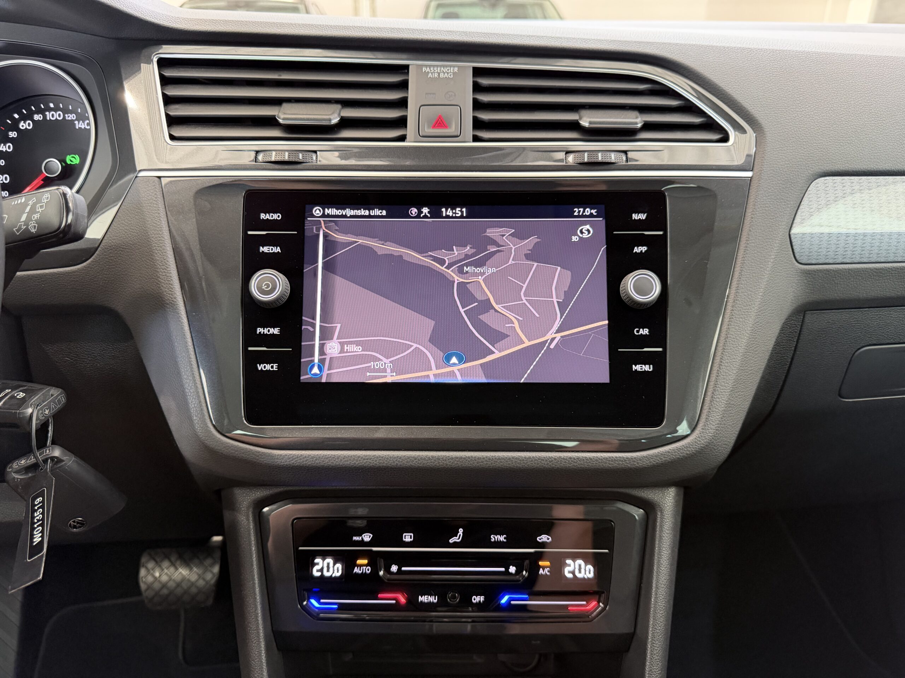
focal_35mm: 24
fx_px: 627
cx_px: 452
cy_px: 339
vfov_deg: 56.8
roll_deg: +0.5
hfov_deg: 71.6
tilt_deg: -24.9
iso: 500
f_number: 1.78
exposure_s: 1/50
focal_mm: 6.76
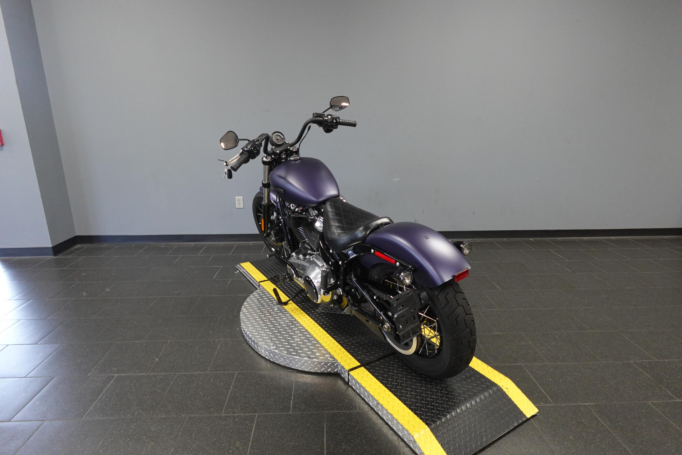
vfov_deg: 61.9
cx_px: 341
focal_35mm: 20
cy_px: 228
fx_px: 379
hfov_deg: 84.0
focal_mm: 7.6
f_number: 2
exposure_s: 1/80
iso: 640
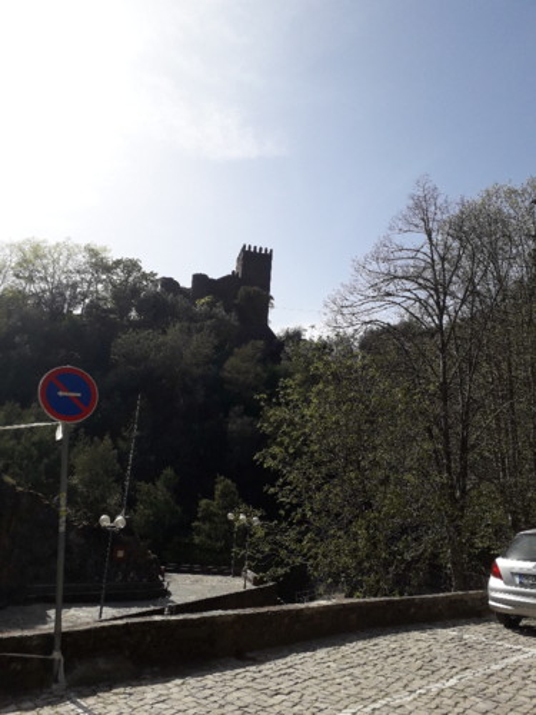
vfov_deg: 65.3
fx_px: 557
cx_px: 268
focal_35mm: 27
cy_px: 358
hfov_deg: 51.4
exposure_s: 1/1838
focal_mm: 3.6
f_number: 1.9
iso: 40
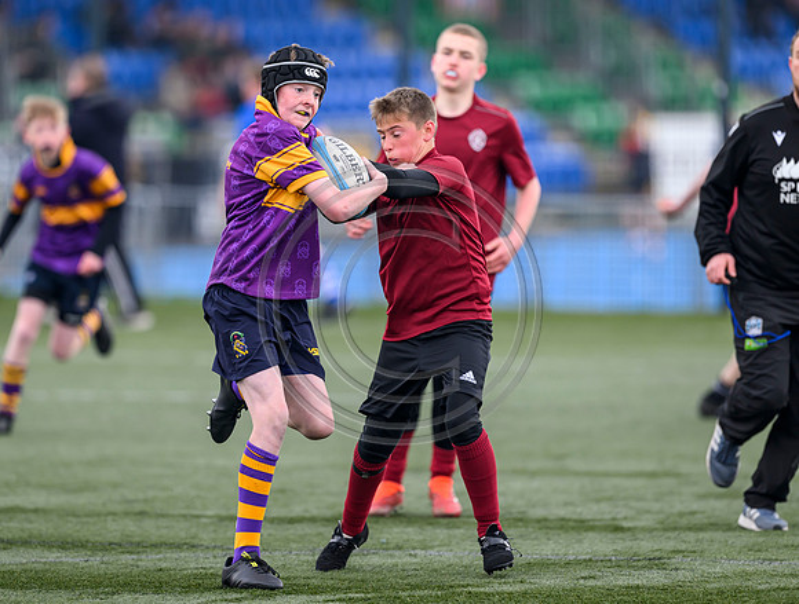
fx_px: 10376
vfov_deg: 3.3
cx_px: 332
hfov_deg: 4.4
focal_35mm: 448
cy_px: 293
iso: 640
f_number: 3.5
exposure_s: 1/2000
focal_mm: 400
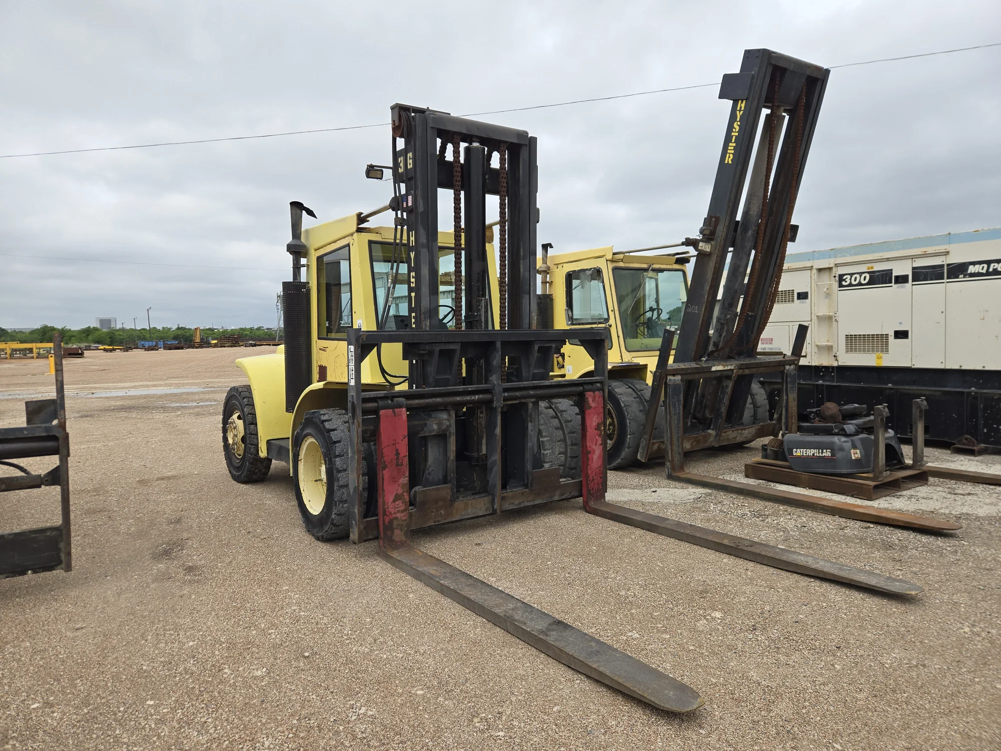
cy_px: 376
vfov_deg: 58.9
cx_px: 500
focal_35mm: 23
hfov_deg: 73.9
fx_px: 665
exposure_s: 1/1521
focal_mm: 5.4
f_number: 1.8
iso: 25
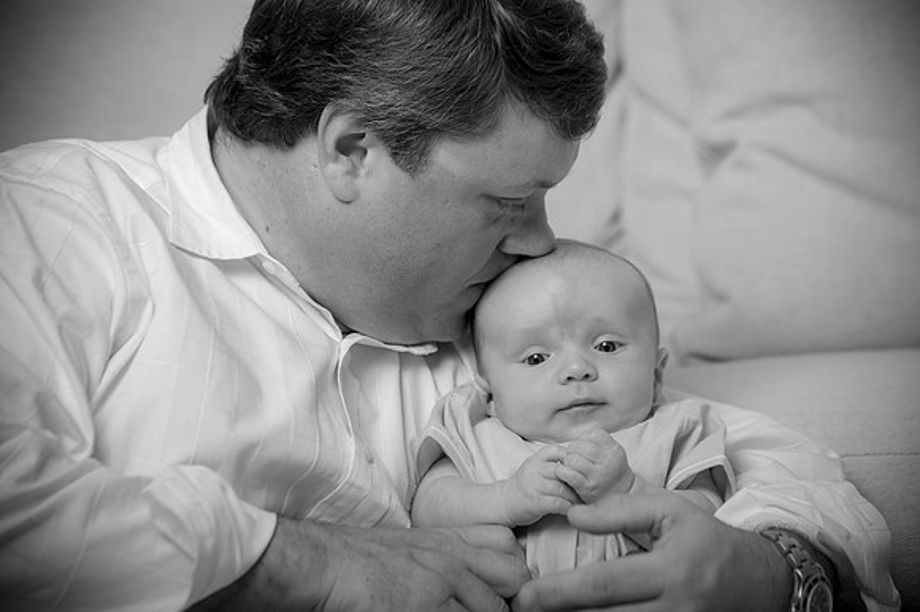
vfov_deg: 11.2
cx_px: 460
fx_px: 3116
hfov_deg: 16.8
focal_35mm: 122
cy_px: 306
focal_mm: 122
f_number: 5.6
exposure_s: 1/200
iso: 250
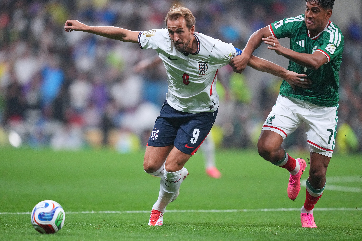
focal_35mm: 400
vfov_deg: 3.4
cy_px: 120
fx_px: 4022
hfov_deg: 5.2
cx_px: 181
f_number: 3.2
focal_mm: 400
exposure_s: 1/2500
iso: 4000
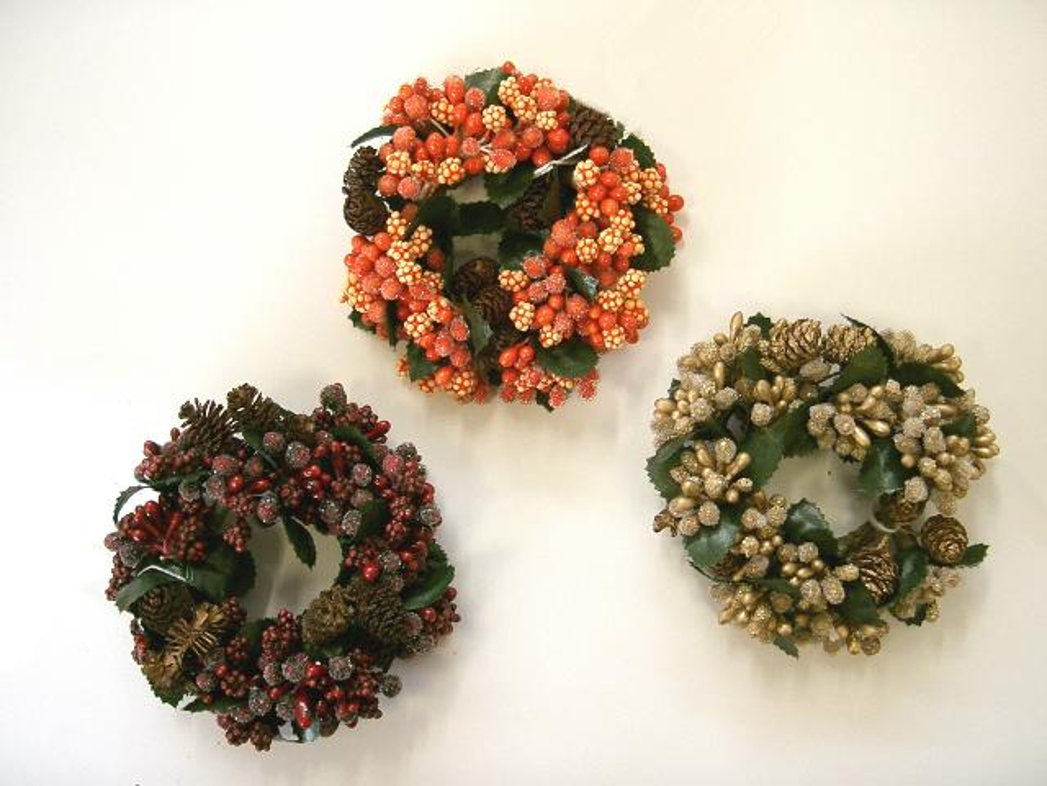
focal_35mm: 39
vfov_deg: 36.8
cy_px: 393
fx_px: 1180
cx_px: 524
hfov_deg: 47.9
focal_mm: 8
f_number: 2.8
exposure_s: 1/40
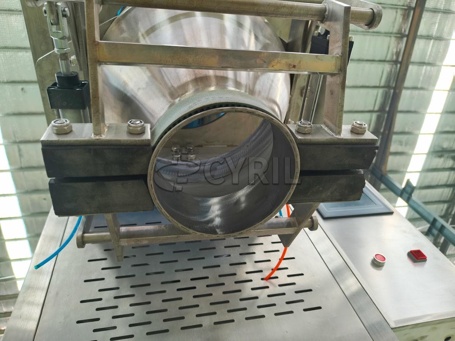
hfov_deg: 73.9
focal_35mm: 23
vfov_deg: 58.9
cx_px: 228
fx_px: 302
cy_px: 170
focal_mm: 5.56
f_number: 1.88
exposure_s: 1/80.1
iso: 80
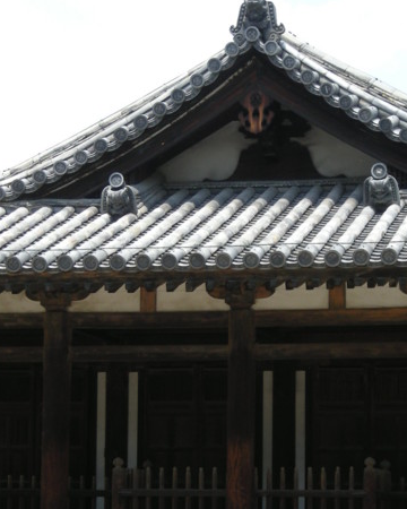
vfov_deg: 16.3
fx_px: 1777
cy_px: 321
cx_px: 260
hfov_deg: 13.1
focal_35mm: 118
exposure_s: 1/251
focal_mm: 11
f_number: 3.7
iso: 50
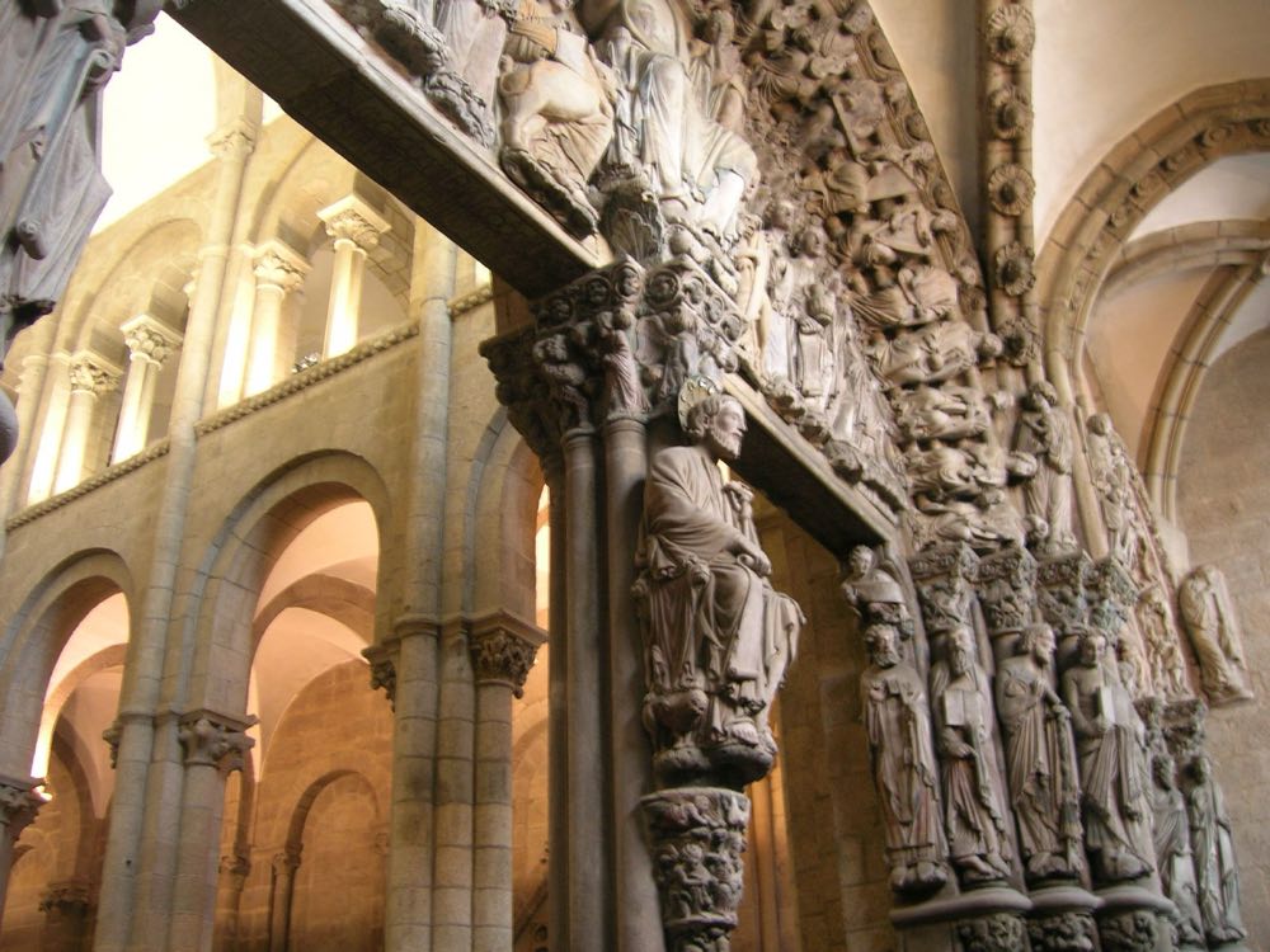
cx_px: 635
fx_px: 1247
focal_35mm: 34
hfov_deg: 54.0
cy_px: 476
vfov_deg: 41.8
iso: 54
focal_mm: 5.7
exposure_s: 1/3.4
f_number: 2.9
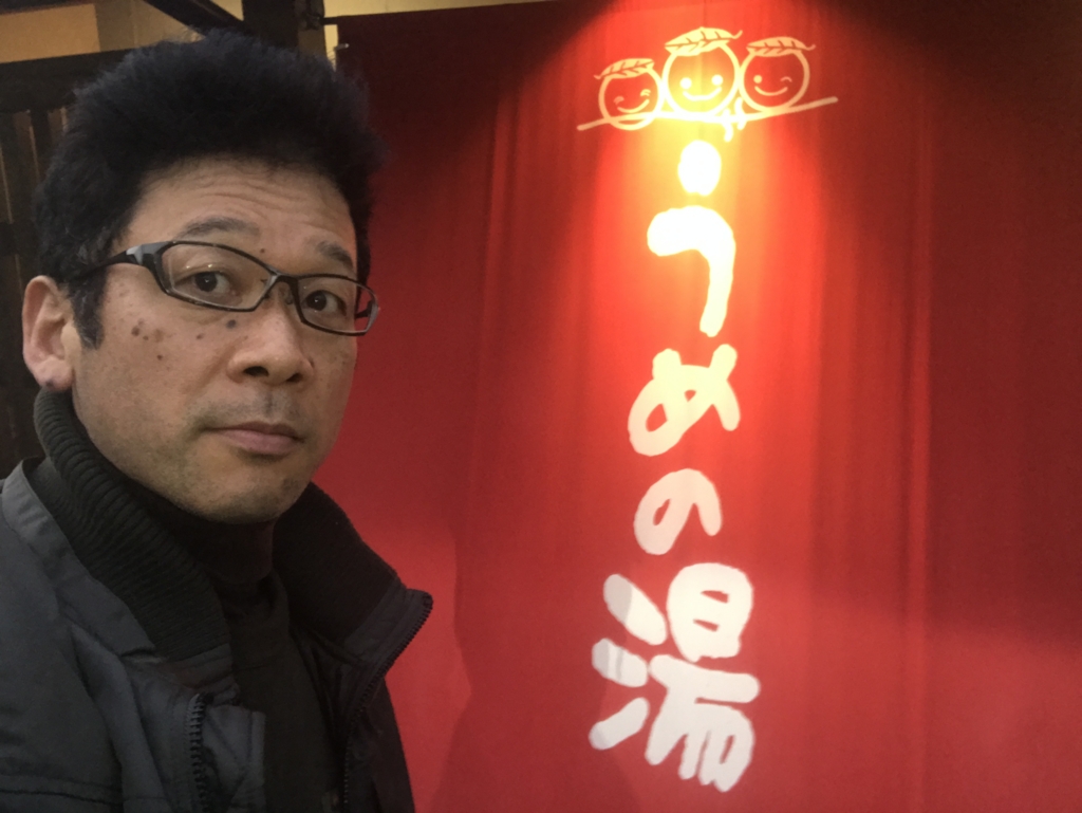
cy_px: 406
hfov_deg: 56.8
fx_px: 1001
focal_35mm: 32
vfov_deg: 44.2
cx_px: 541
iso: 160
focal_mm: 2.87
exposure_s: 1/30
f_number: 2.2
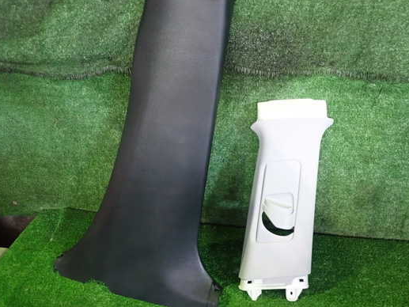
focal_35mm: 29
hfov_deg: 61.6
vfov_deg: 48.2
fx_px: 343
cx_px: 220
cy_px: 150
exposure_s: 1/40
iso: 800
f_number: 2
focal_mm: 4.5
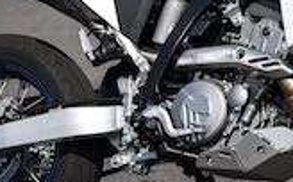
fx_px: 7942
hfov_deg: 2.1
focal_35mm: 996
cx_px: 436
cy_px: -87
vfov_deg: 1.3
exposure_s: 1/320
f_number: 5
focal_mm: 200
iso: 32
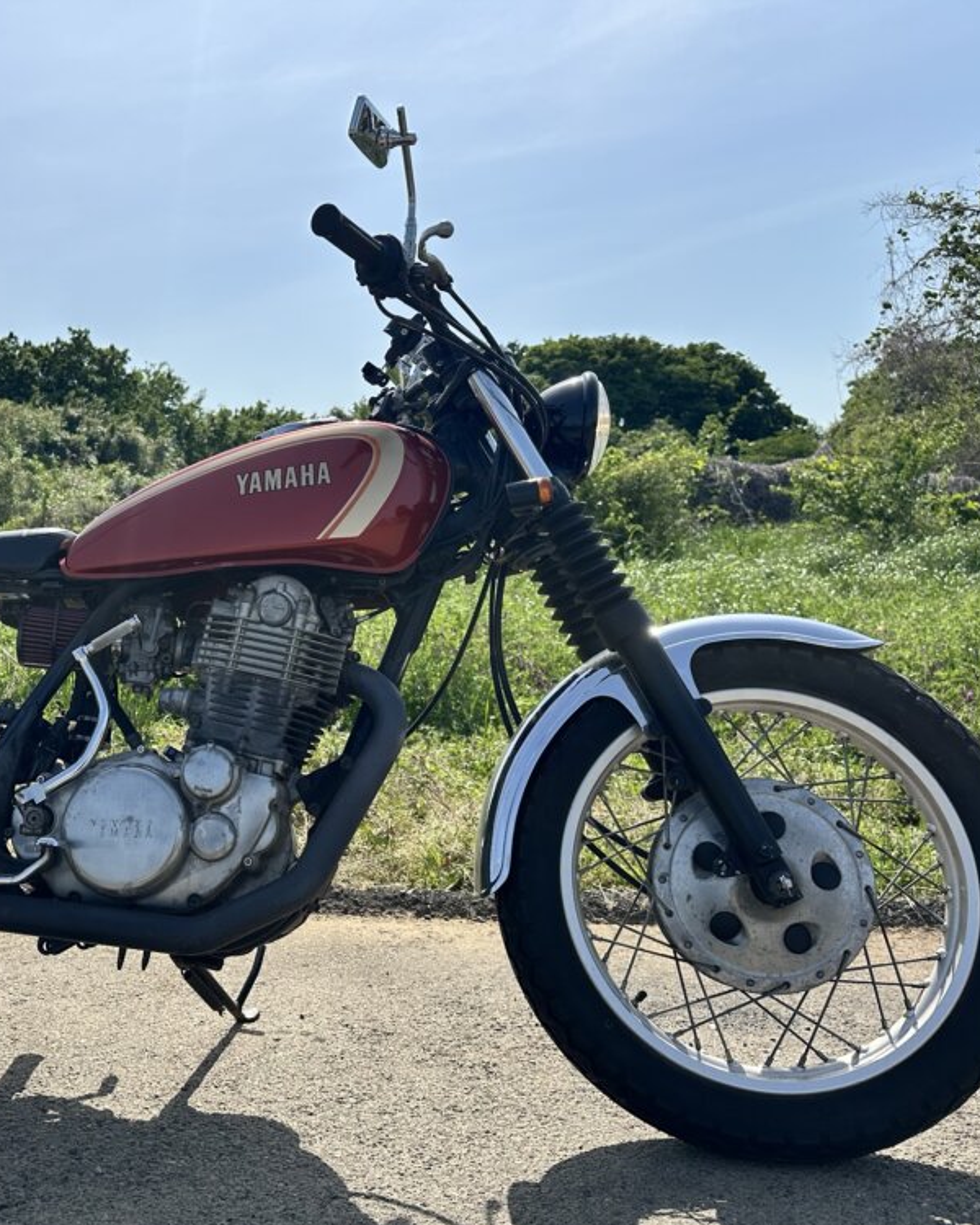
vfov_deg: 55.7
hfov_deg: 44.5
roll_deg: +0.7
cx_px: 268
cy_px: 622
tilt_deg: -3.8
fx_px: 1160
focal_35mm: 32
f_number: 1.78
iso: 80
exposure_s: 1/7042
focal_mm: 6.86
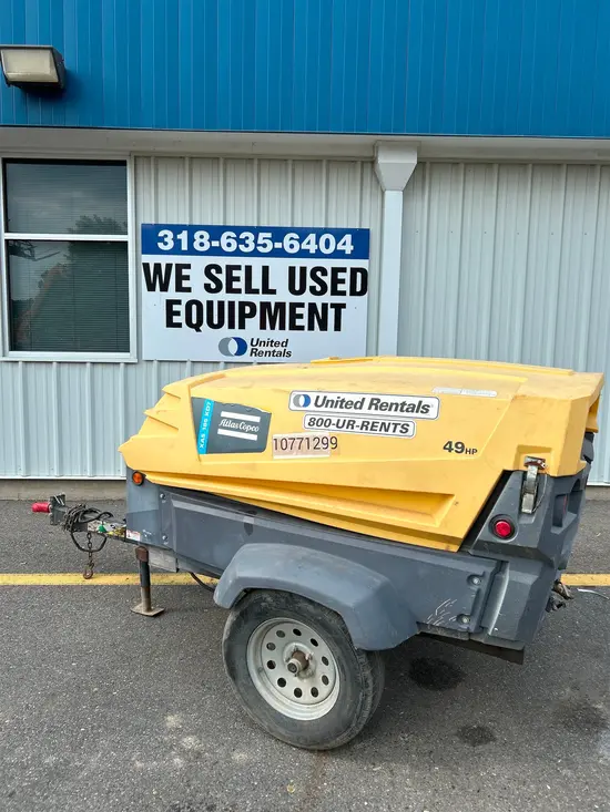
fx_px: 611
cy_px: 406
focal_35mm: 26
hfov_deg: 53.1
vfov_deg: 67.3
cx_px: 305
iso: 50
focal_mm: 5.7
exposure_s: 1/1934
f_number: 1.5
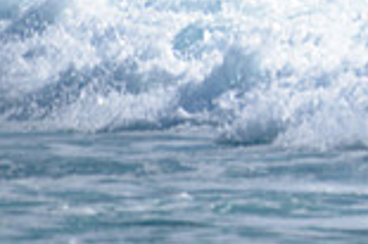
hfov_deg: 0.9
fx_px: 23455
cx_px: 730
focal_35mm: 2297
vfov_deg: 0.6
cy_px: -308
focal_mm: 500
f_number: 5.6
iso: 140
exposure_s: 1/2000
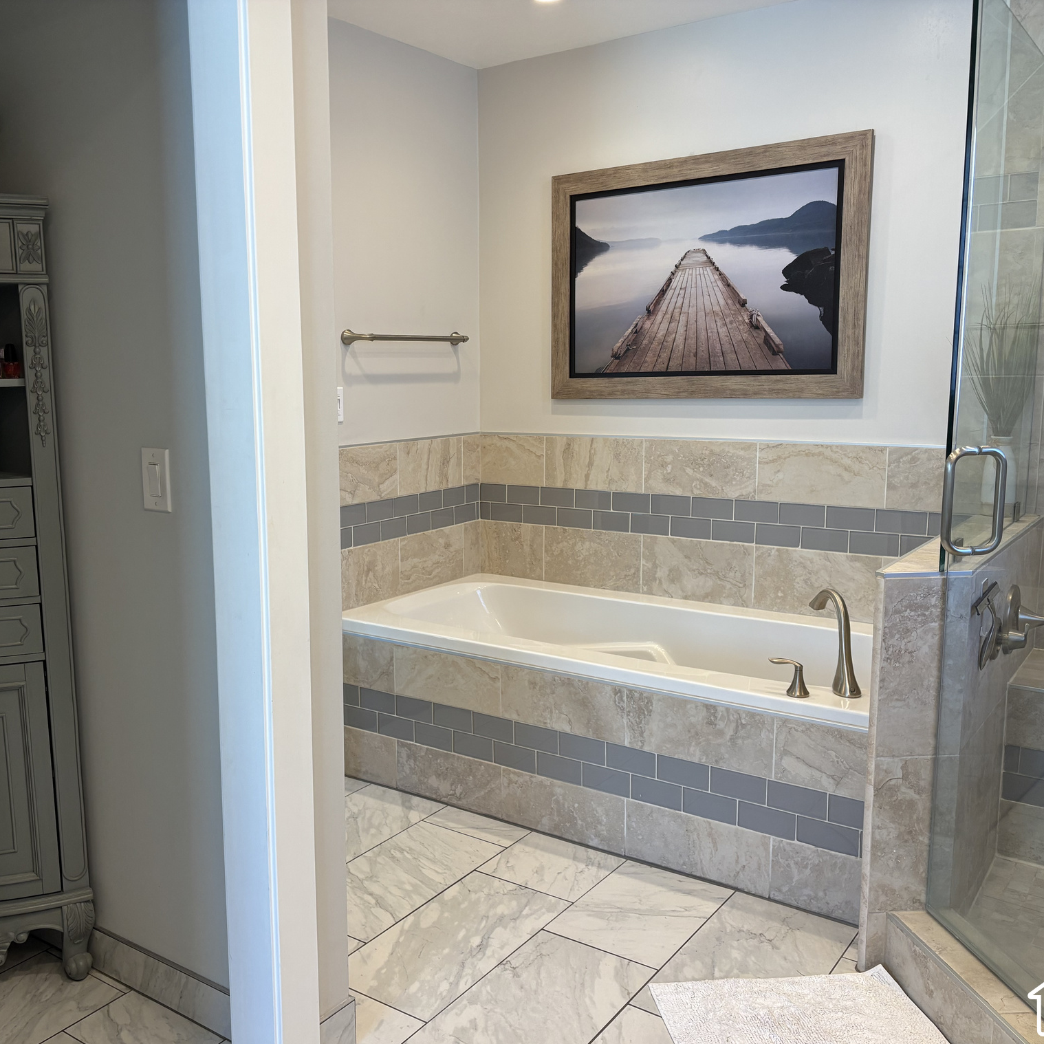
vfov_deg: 52.5
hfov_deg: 52.2
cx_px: 415
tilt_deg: -8.1
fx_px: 1058
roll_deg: +0.4
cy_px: 524
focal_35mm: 31
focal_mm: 5.96
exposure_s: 1/120
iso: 100
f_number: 1.6
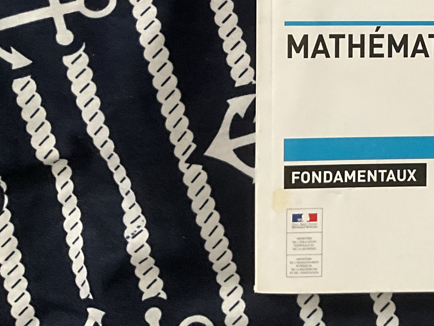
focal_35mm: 68
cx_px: 478
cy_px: -38
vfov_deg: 20.5
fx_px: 853
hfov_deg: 26.3
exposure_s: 1/60
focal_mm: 3
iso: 200
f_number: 1.8
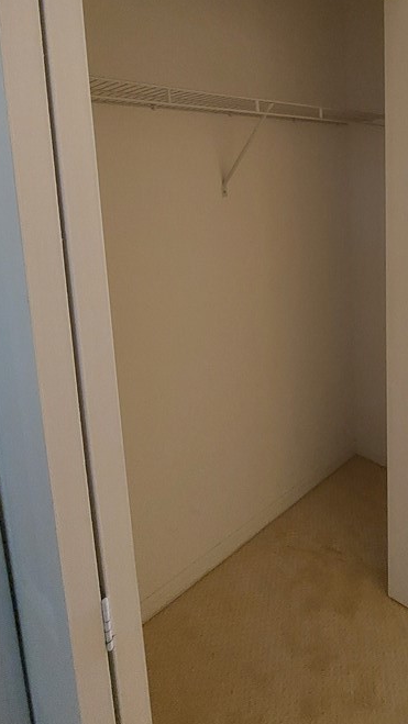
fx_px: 423
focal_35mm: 22
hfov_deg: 48.5
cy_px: 240
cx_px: 329
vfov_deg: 78.5
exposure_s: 1/24
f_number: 2.2
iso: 500
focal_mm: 1.74
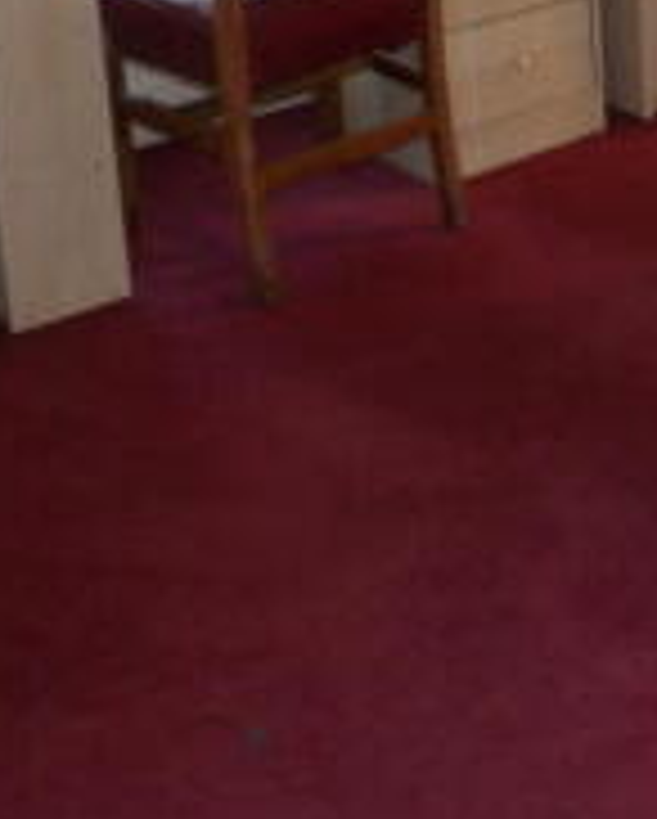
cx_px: 1001
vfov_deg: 24.3
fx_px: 1820
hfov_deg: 18.1
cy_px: 20
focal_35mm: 75
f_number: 4.1
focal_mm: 4.3
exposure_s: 1/15
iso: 200
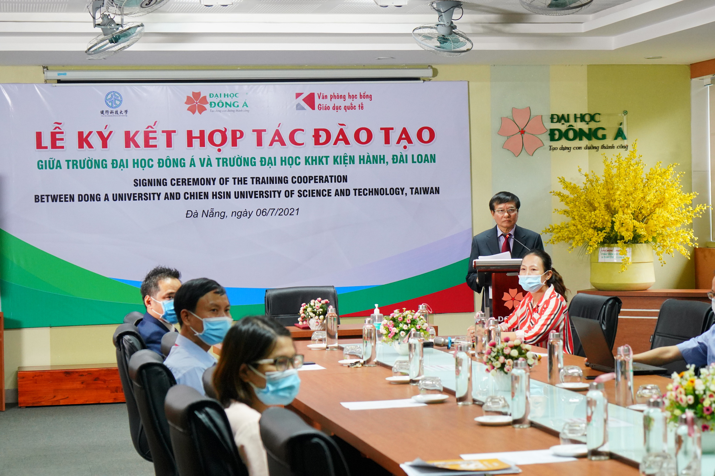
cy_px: 238
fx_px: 1549
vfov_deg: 17.5
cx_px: 358
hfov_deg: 26.0
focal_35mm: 78
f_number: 4.5
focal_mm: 52
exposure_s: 1/100
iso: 2500
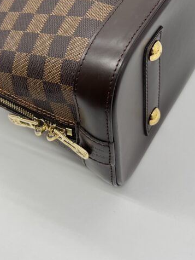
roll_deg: +7.0
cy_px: 29
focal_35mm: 56
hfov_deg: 26.1
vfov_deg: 32.7
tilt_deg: -42.0
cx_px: 91
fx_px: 420
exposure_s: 1/100
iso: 40
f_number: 1.5
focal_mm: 5.7
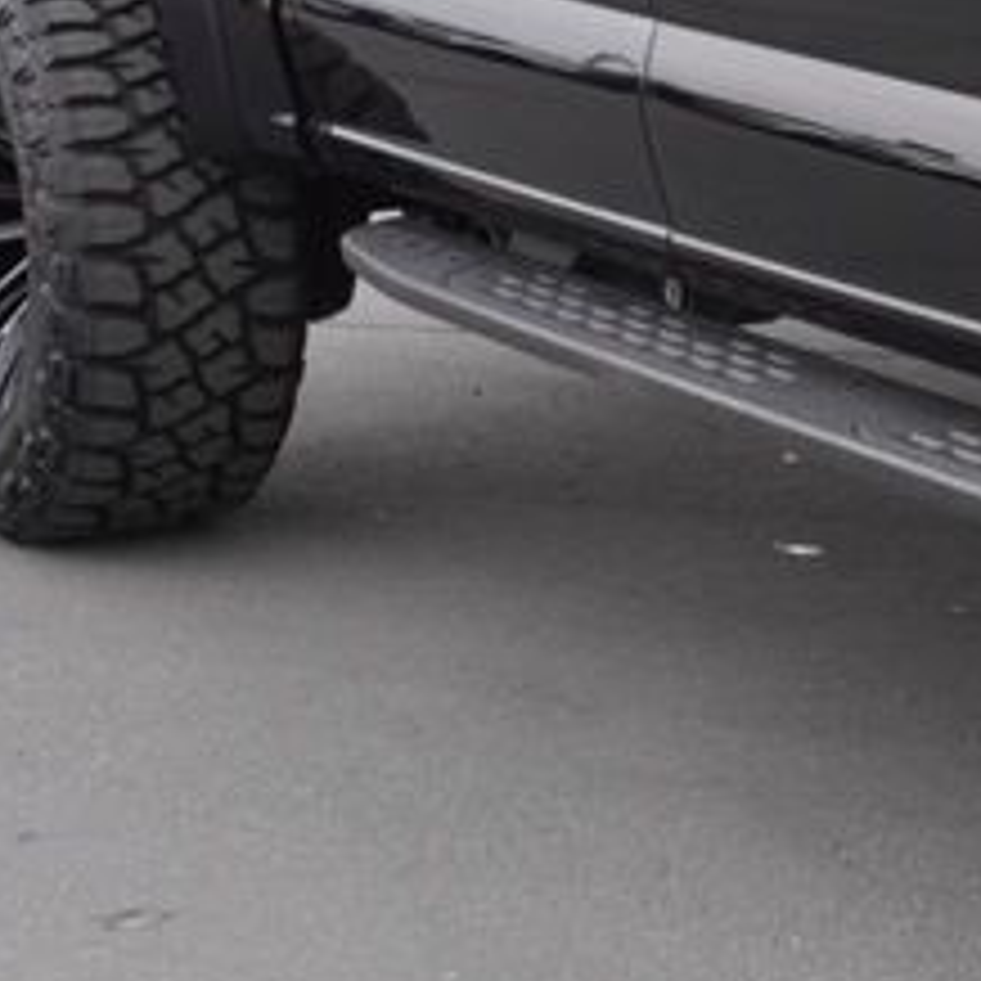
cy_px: 207
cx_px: 1818
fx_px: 4040
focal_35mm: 126
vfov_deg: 13.8
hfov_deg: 12.5
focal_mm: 21
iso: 100
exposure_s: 1/160
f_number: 6.3
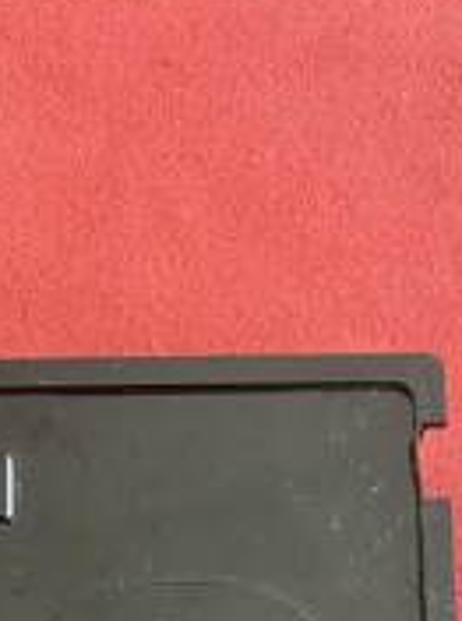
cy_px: 797
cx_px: 164
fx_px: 1270
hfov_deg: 20.6
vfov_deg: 24.2
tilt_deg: -83.7
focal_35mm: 71
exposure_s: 1/50
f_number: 1.6
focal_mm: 5.1
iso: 400
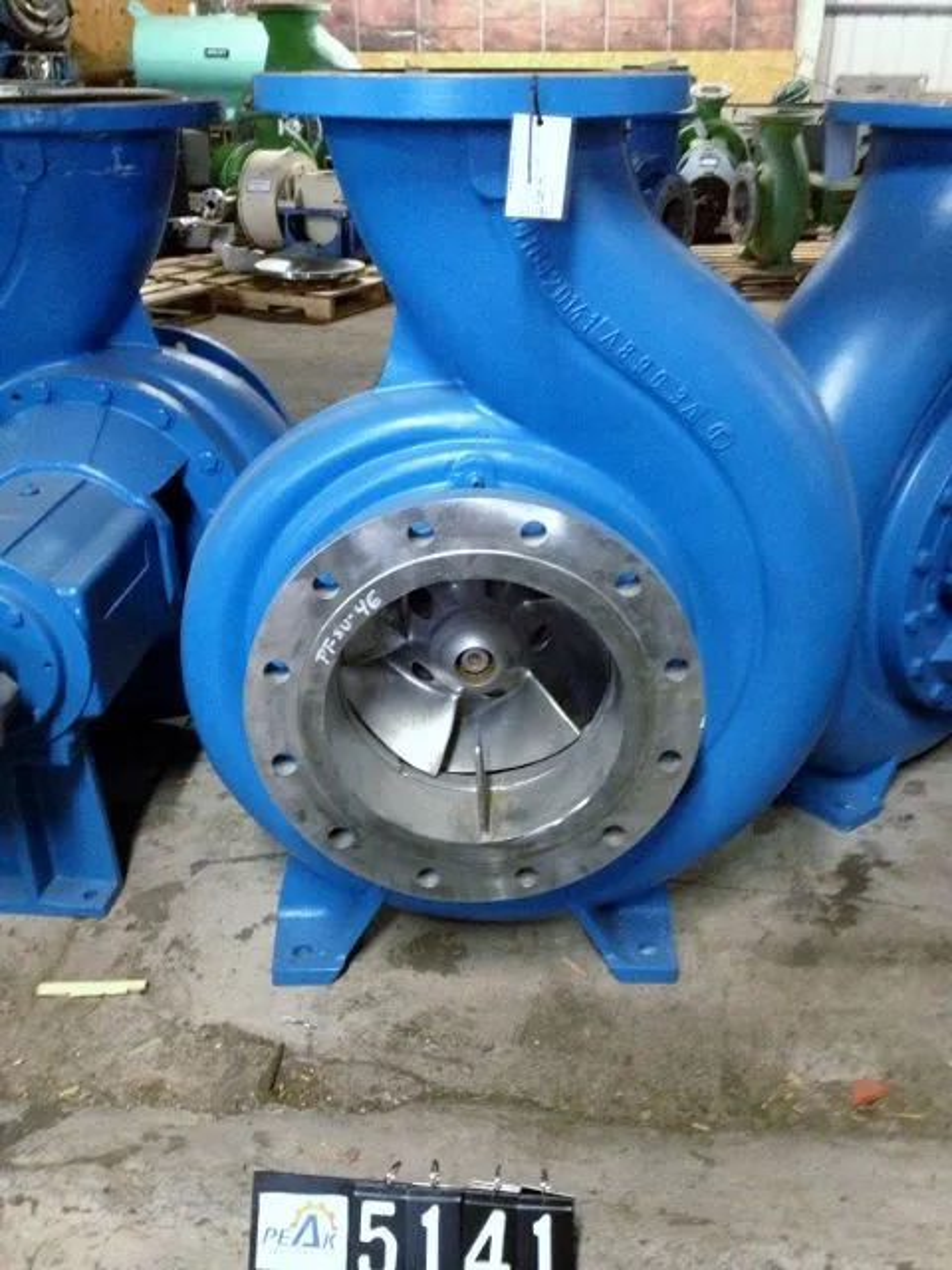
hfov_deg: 40.7
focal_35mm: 35
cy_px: 635
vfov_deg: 52.6
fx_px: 1283
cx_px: 476
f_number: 2.4
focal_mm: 4.28
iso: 640
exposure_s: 1/15
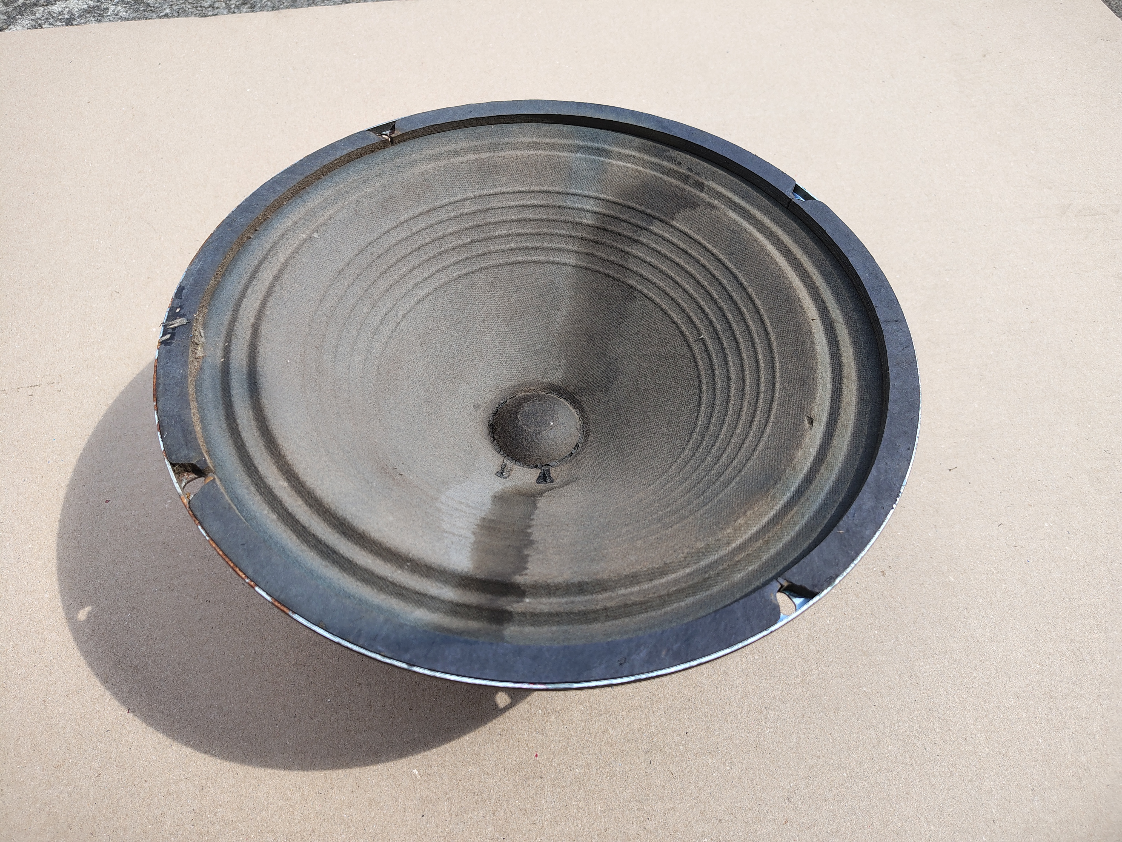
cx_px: 561
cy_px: 421
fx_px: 778
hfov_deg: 71.6
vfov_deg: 56.8
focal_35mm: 24
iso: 100
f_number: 1.8
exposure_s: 1/939
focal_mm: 5.56
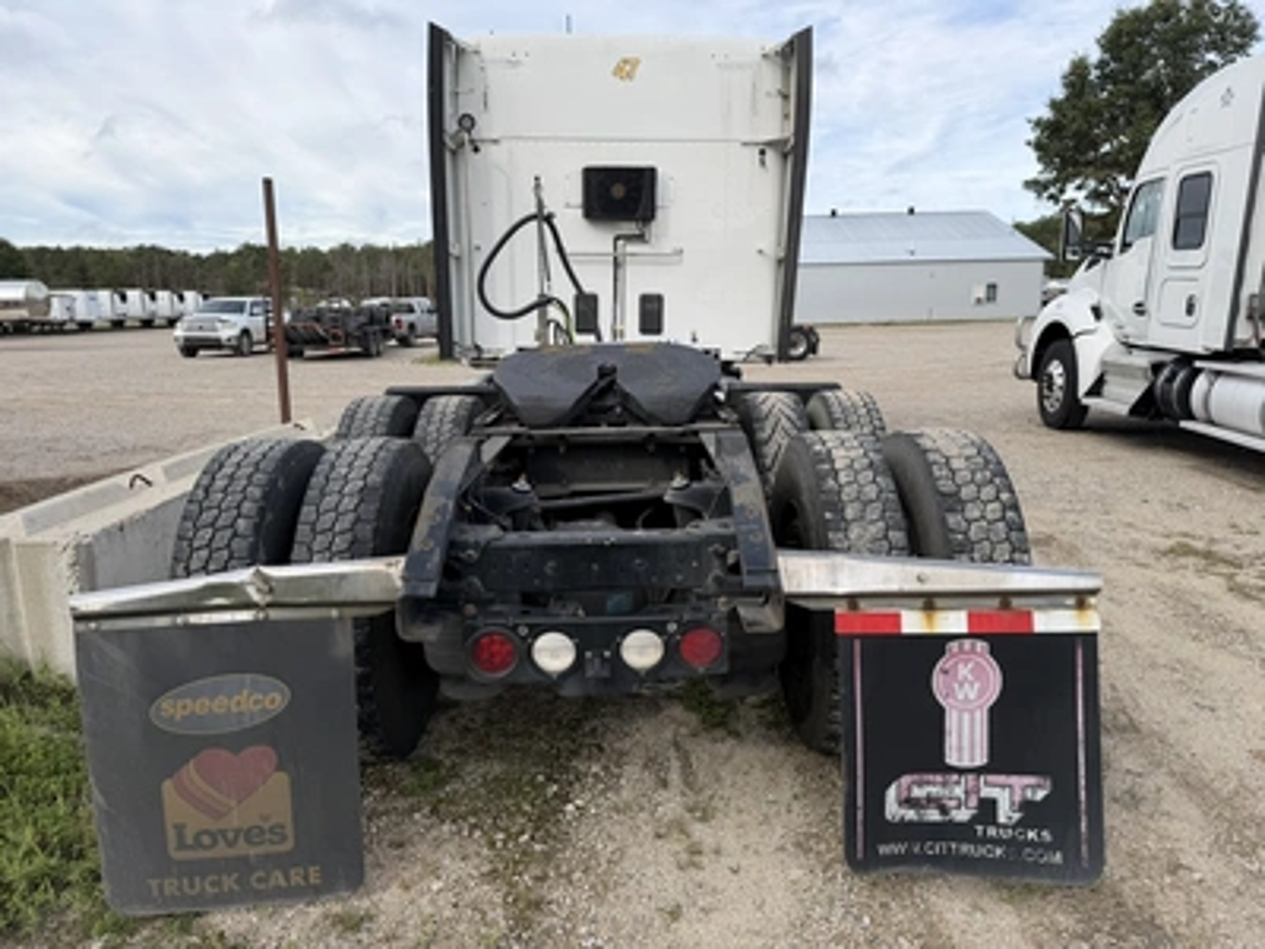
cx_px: 632
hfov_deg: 71.6
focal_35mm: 24
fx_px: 877
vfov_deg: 56.8
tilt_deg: -8.9
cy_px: 474
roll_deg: +1.2
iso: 80
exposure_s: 1/2053
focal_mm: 6.76
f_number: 1.78
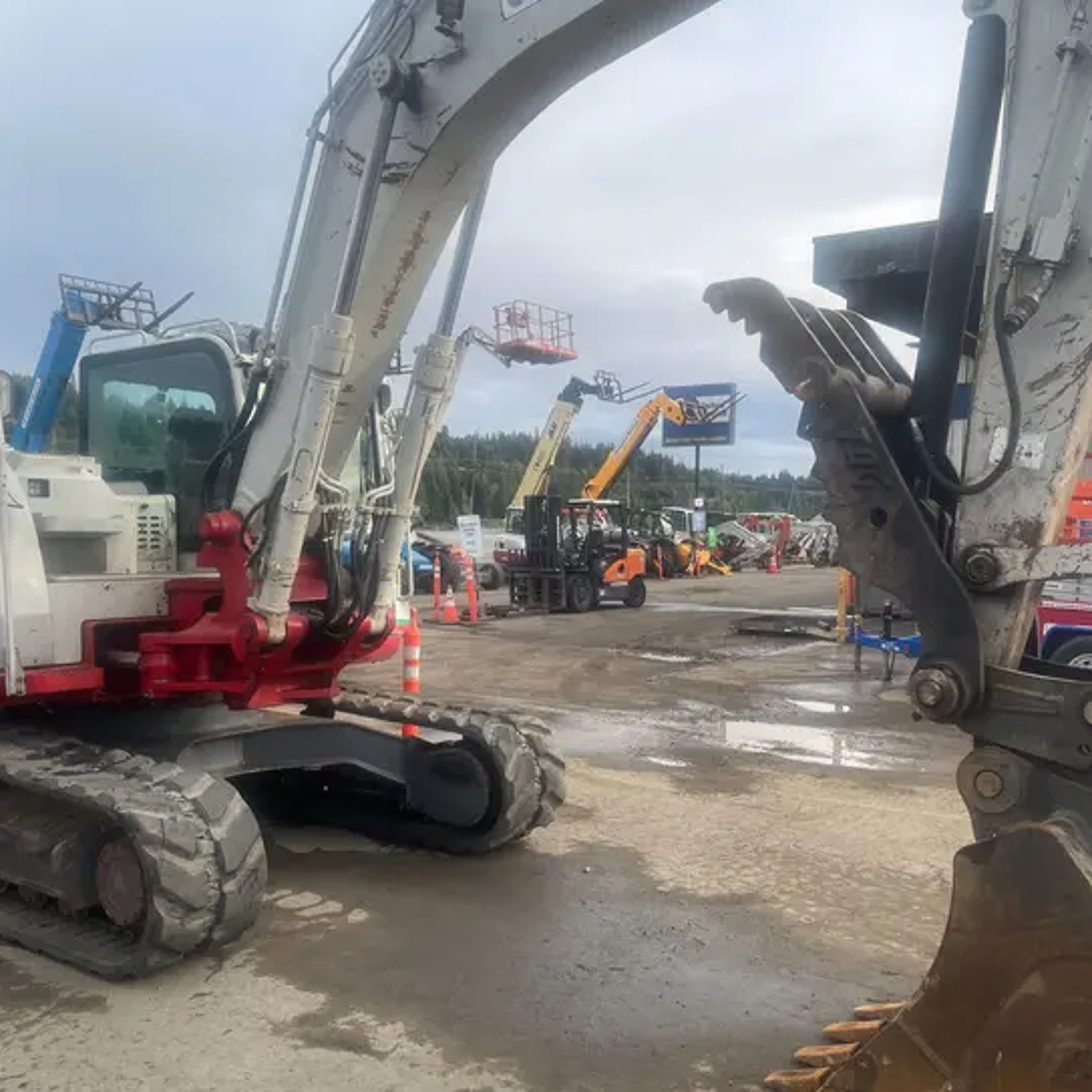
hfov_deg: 52.5
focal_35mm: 31
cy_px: 600
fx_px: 1106
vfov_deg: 52.4
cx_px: 547
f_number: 1.6
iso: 50
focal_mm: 5.1
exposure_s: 1/1225
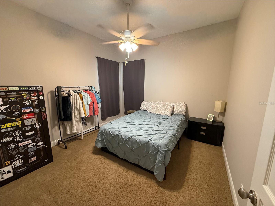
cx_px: 138
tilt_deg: -9.7
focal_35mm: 14
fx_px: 111
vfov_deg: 85.7
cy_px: 103
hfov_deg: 102.1
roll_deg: -0.1
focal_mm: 2.22
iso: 400
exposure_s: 1/60
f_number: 2.2
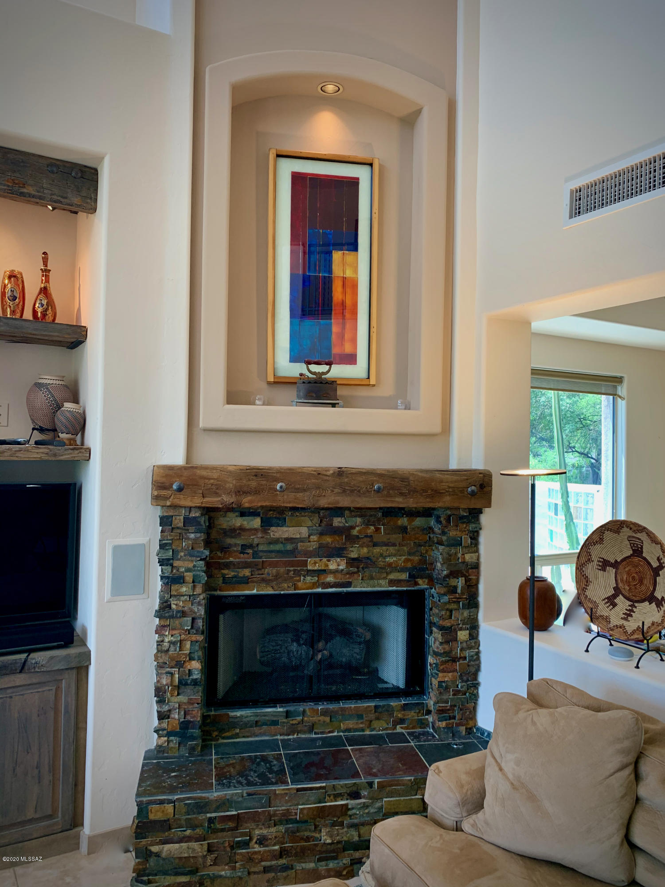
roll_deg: -0.9
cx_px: 332
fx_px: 666
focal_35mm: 26
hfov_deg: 53.1
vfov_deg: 67.3
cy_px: 444
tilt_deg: +2.3
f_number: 1.8
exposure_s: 1/121
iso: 80
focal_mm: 4.25
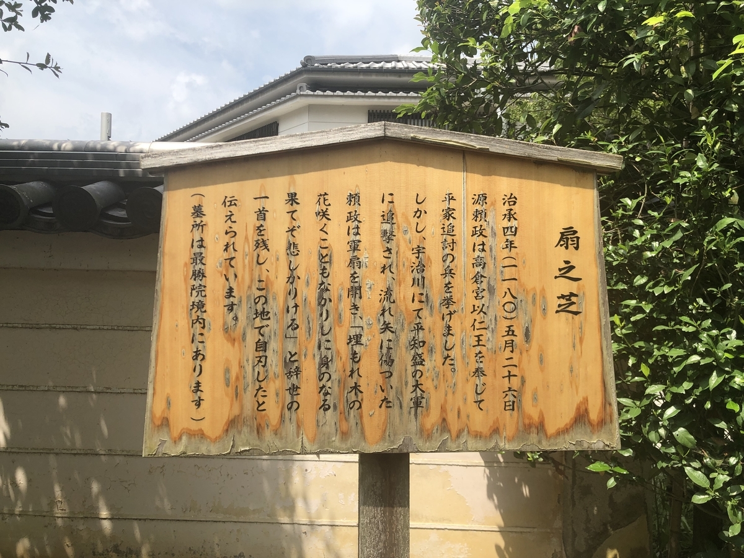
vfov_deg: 49.7
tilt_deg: -1.2
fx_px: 602
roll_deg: -1.6
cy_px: 279
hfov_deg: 63.4
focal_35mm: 28
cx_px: 372
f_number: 1.8
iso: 20
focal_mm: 4
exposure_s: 1/1279
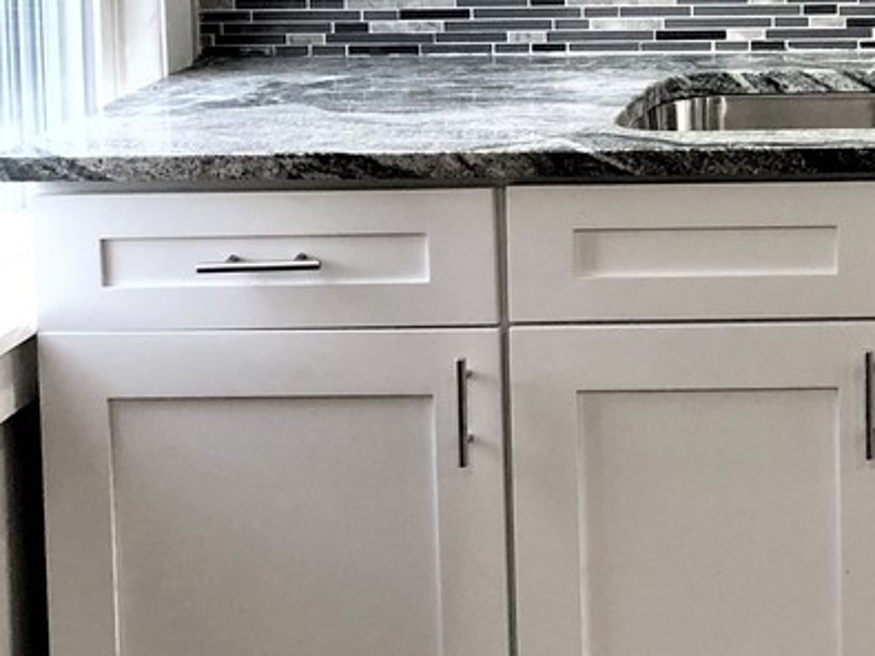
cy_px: -151
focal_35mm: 102
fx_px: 2578
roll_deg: +0.5
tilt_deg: -6.0
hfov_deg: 17.6
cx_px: 1260
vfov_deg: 14.0
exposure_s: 1/24
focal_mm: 4
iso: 32
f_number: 1.8
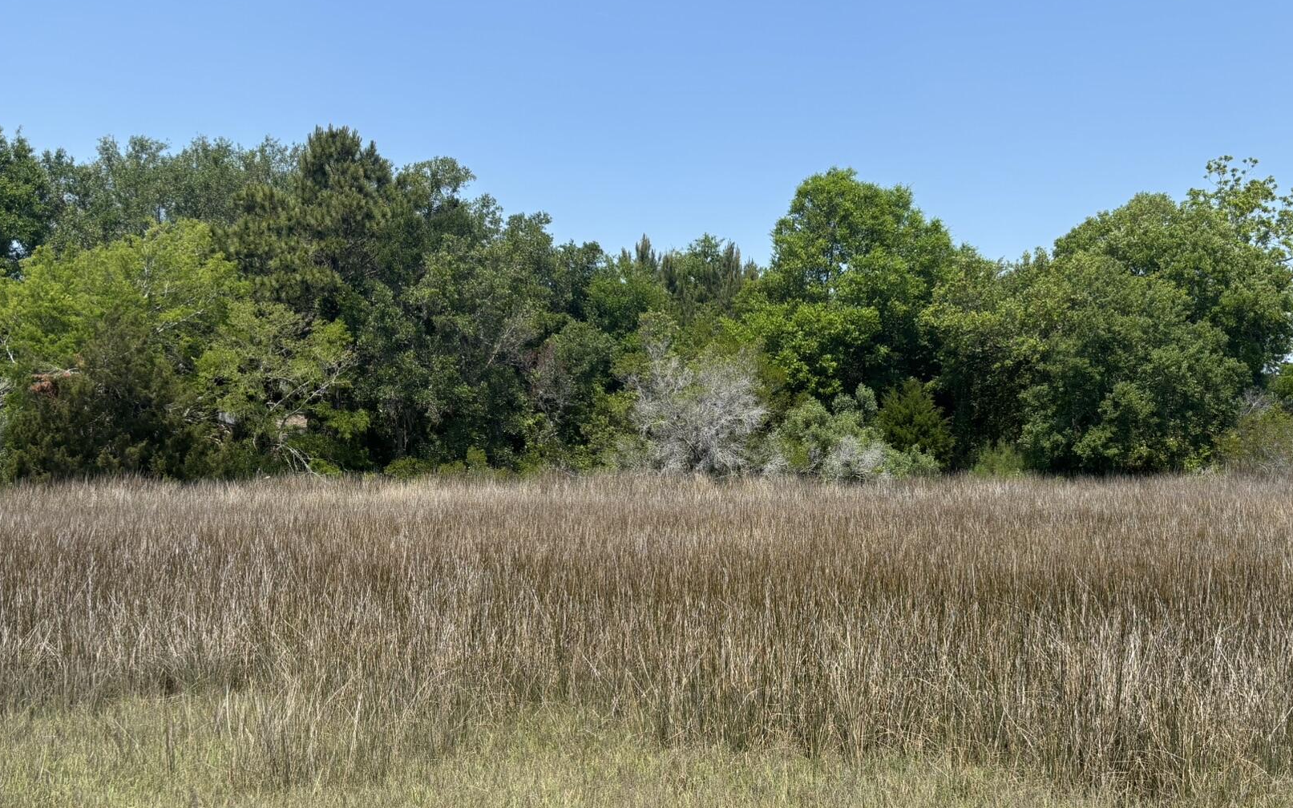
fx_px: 1233
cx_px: 788
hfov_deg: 54.8
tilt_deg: -0.1
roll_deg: +0.0
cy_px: 463
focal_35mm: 35
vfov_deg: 36.2
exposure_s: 1/2451
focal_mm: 5.96
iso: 50
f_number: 1.6
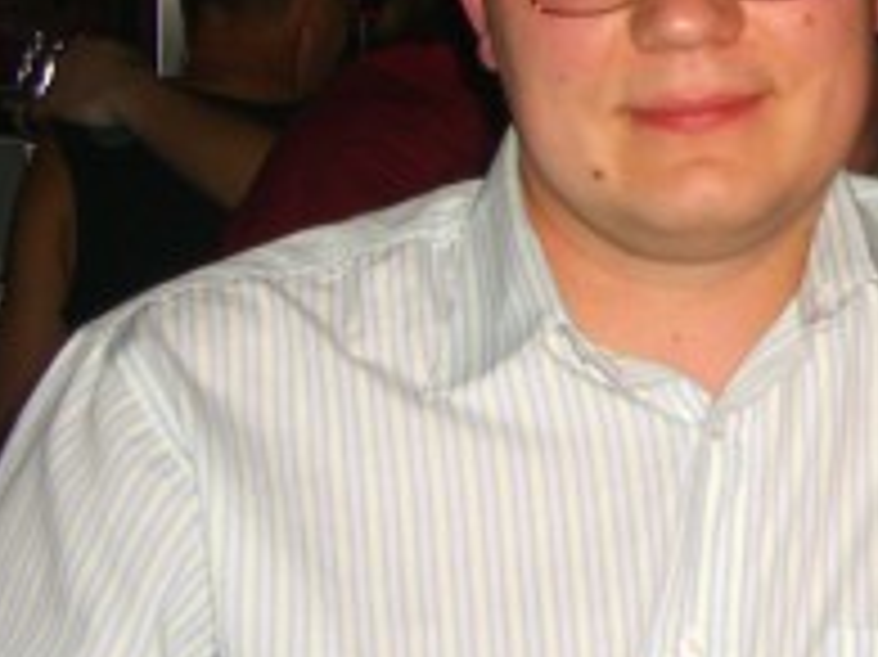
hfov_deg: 16.2
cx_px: 1045
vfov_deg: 12.6
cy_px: 140
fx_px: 2966
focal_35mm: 117
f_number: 2.8
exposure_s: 1/60
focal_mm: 7.9
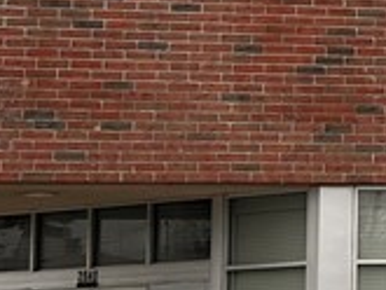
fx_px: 1797
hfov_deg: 11.3
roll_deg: +1.4
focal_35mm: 161
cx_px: 737
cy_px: 84
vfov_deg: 9.2
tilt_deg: +8.4
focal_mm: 5.7
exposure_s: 1/3704
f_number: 1.5
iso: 50
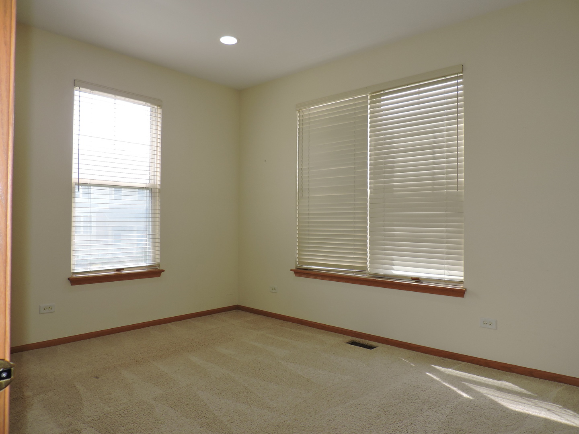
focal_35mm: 24
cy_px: 217
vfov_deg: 56.8
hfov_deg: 71.6
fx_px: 401
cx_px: 290
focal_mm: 4.3
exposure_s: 1/125
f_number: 3
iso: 100
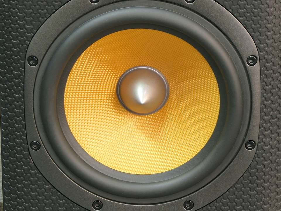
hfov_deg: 11.5
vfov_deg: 8.6
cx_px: 140
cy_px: 106
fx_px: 1396
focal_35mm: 172
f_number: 8
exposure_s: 1.3
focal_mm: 30.9
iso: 100
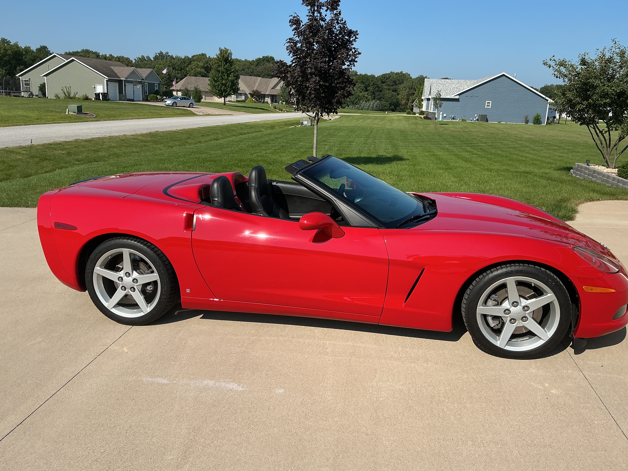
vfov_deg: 48.2
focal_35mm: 29
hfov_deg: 61.7
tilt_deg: -15.6
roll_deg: -0.9
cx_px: 314
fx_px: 526
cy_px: 236
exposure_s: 1/2227
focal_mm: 3
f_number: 1.8
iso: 25
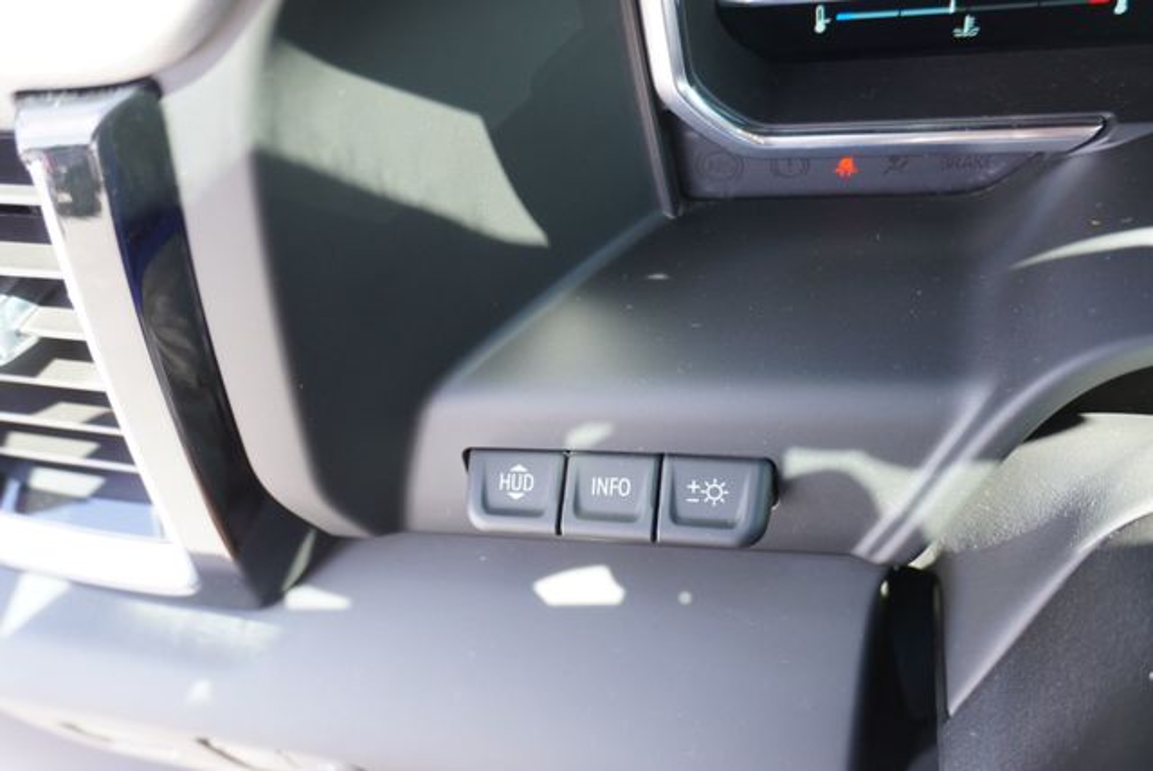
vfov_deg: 41.8
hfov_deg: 59.4
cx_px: 576
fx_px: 1010
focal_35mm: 32
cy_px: 386
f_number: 4
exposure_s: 1/60
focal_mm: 21
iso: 320
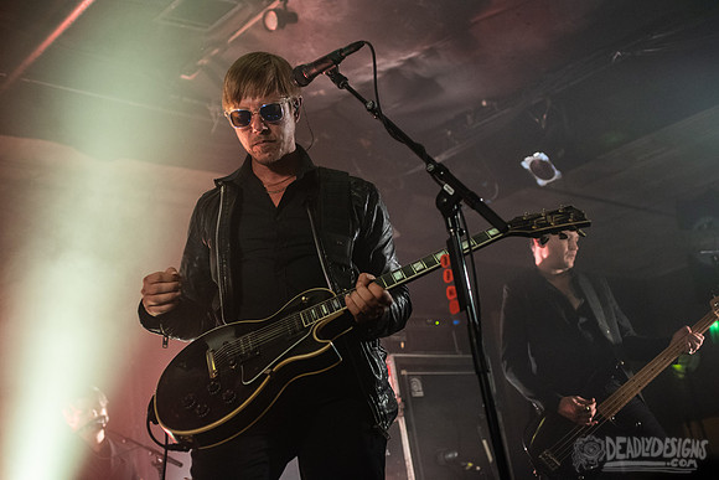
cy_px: 240
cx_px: 360
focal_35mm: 48
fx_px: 959
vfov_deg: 28.1
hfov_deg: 41.1
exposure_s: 1/160
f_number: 3.2
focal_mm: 48
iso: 3200
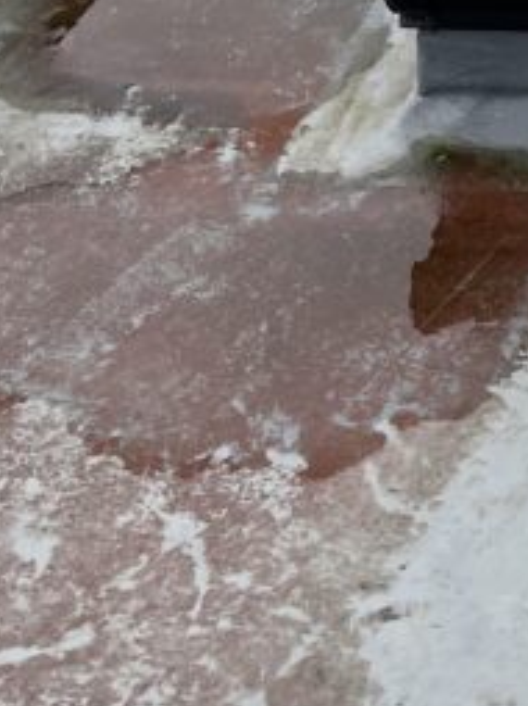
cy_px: -317
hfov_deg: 12.7
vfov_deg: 17.1
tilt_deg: -23.1
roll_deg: +1.2
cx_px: 962
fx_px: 2139
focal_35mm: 105
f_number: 1.6
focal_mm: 4.2
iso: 32
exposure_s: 1/469
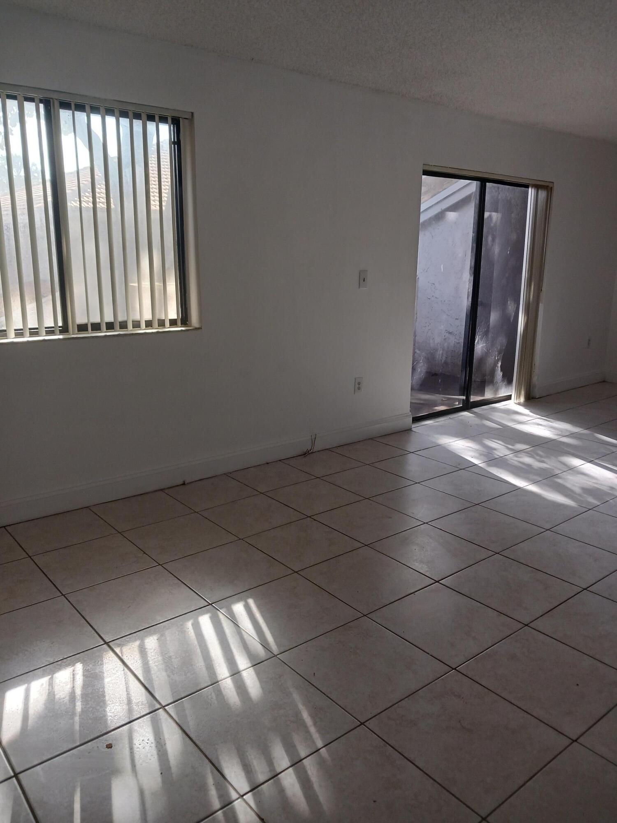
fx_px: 642
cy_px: 412
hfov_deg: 51.4
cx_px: 308
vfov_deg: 65.3
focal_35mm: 27
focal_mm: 4
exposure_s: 1/60
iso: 125
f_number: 1.8
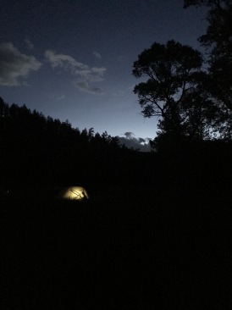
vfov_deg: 63.5
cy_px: 155
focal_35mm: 28
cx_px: 116
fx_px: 251
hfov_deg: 49.7
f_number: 1.8
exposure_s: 1/4
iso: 640
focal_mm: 3.99
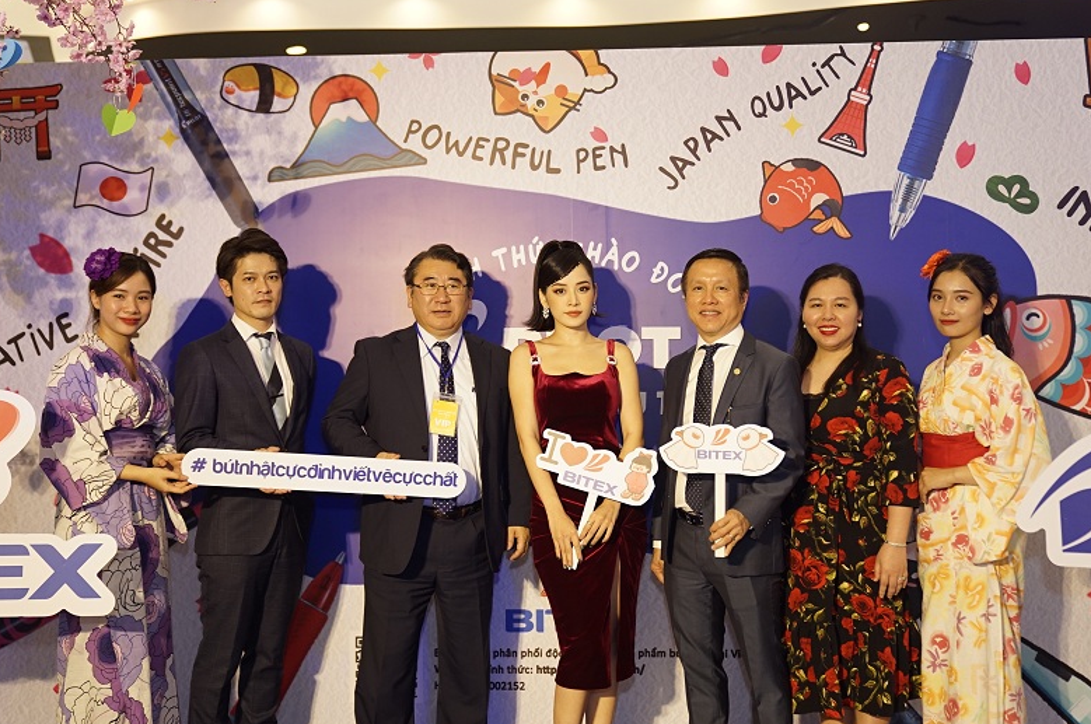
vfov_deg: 34.1
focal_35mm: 39
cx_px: 534
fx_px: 1180
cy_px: 355
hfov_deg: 49.6
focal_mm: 38
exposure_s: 1/125
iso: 1000
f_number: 2.8
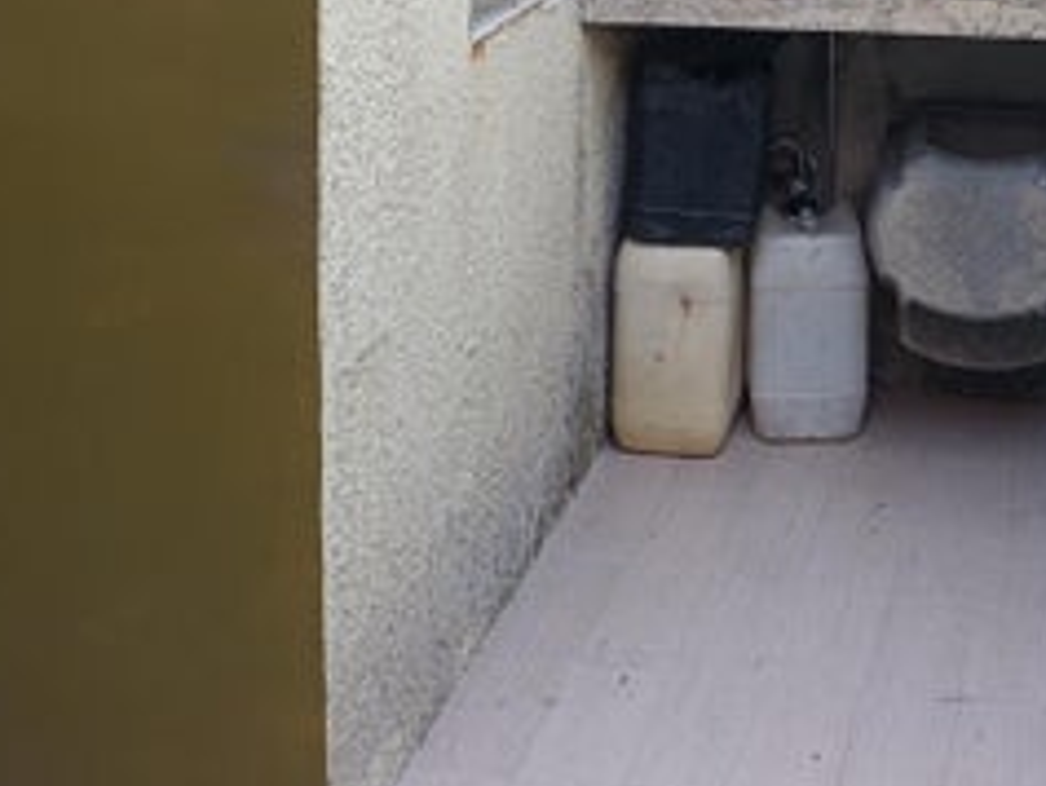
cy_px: -132
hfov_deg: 30.4
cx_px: 852
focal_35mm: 62
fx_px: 1874
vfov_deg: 22.1
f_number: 1.6
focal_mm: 6.14
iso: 125
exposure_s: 1/100
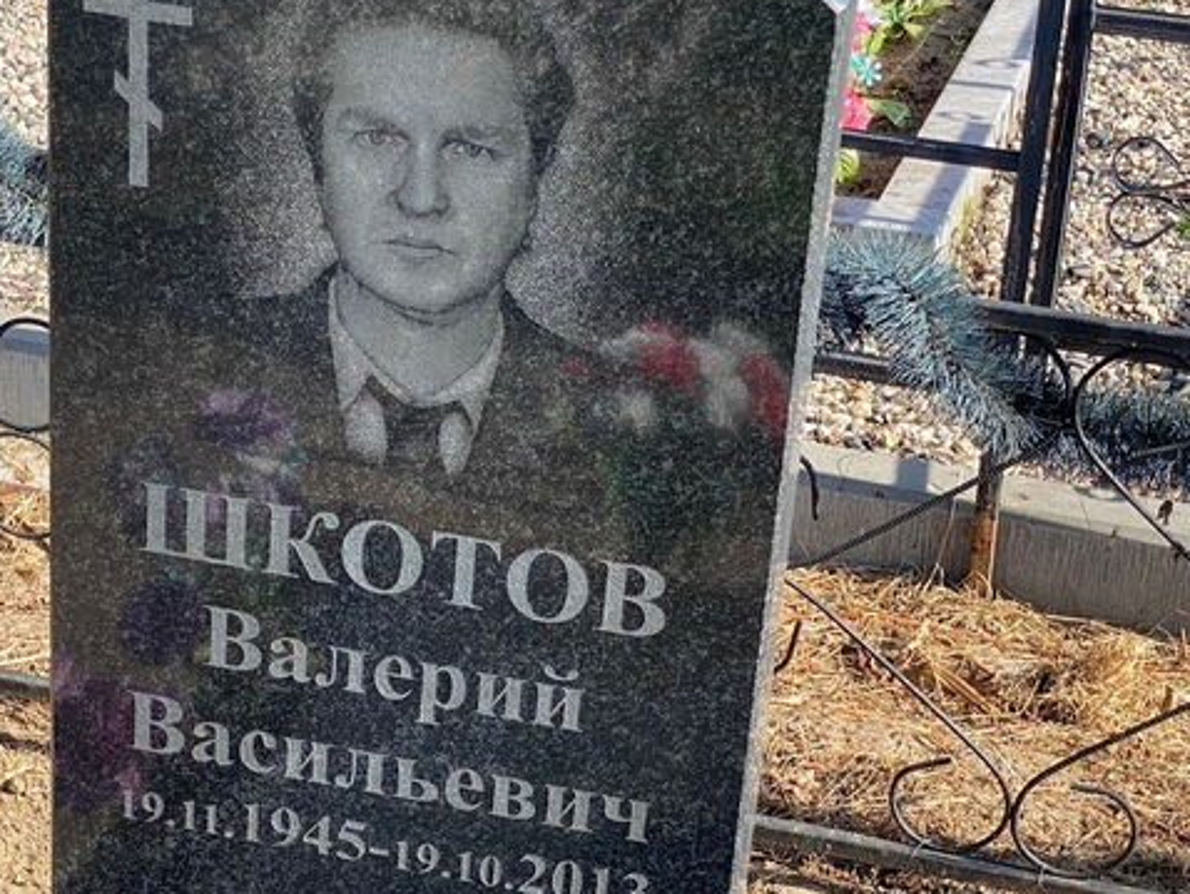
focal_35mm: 87
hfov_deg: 22.5
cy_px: 613
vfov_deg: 16.9
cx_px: 473
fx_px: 2992
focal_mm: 6
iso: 20
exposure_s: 1/685
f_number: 2
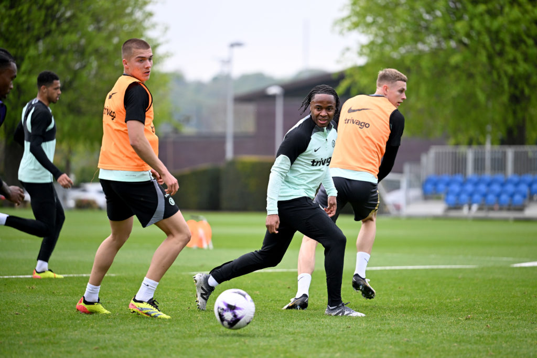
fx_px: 2536
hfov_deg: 12.1
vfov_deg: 8.1
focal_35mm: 170
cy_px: 179
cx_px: 268
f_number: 2.8
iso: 800
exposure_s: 1/5000
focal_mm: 170
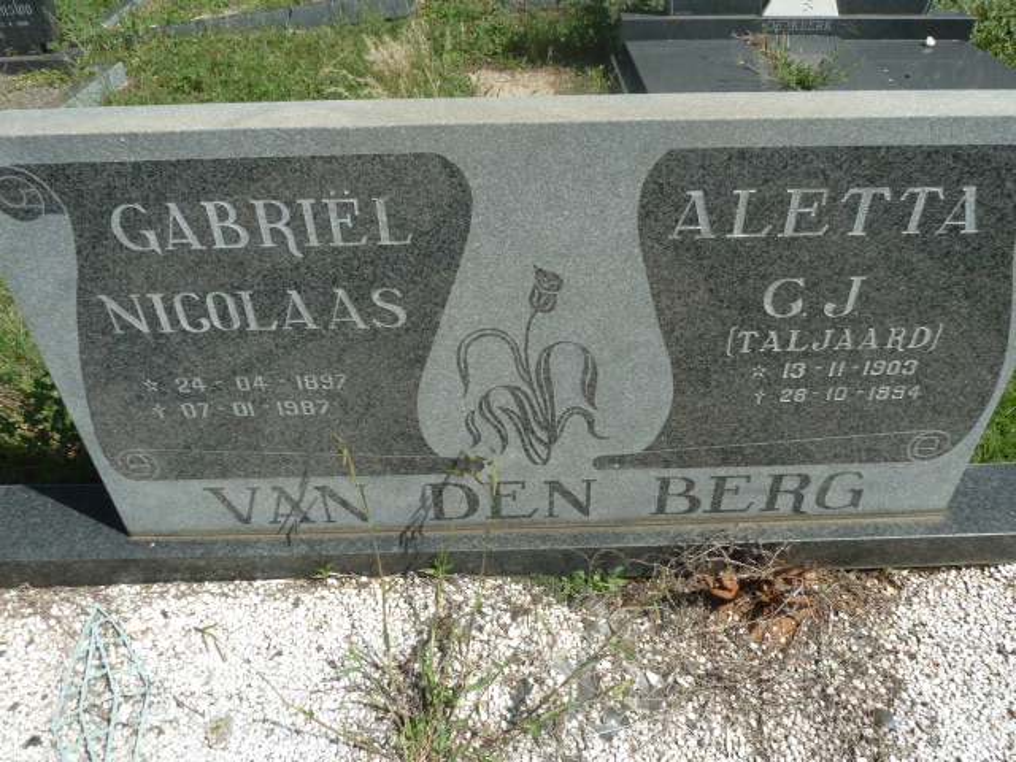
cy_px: 381
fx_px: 734
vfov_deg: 54.9
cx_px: 508
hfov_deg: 69.4
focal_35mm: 25
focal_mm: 4.1
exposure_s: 1/500
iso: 80
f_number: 4.5
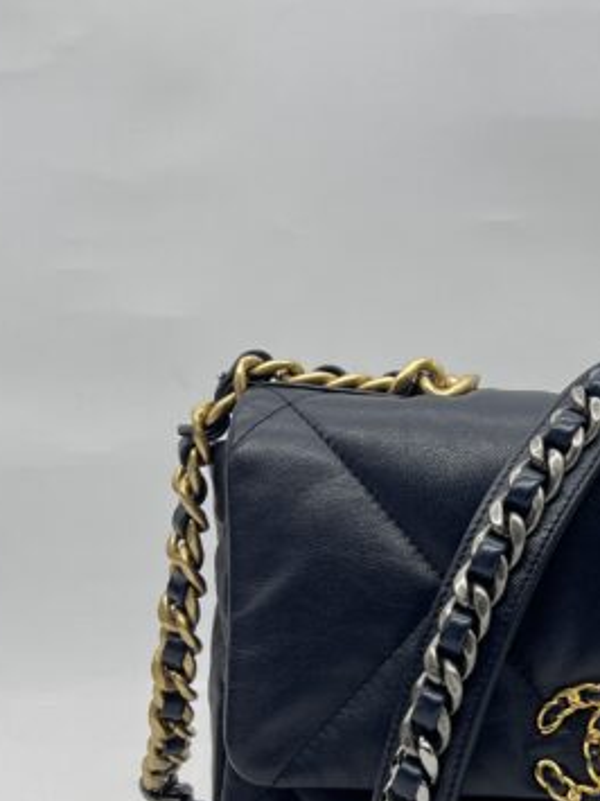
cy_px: 573
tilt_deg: -11.4
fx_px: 1734
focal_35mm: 75
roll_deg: +0.3
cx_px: 652
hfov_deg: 18.9
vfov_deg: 25.8
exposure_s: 1/124
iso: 32
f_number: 1.5
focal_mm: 5.7
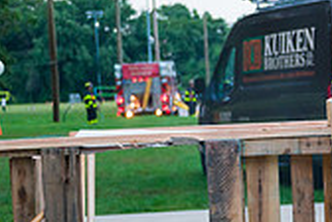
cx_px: 490
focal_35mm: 131
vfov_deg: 10.4
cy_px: 200
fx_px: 1208
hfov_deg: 14.6
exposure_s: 1/200
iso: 1600
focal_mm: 38
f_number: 3.2
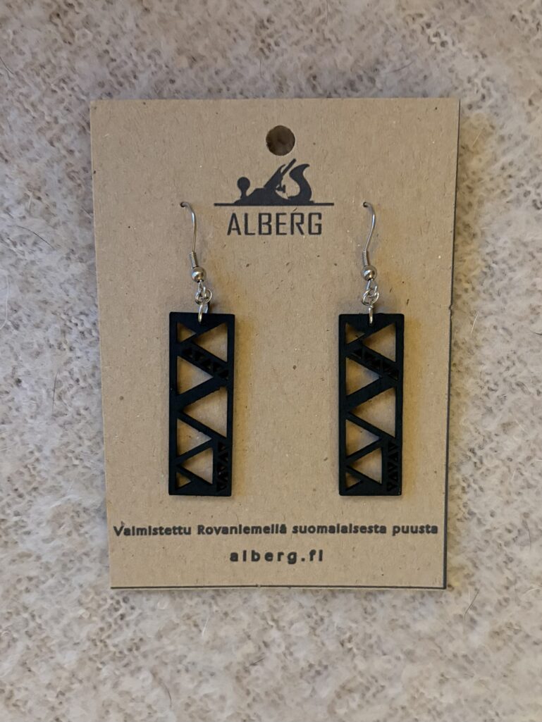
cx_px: 271
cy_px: 361
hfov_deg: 53.1
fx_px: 543
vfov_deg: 67.3
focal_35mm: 26
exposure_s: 1/25
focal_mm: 5.96
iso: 500
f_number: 1.6
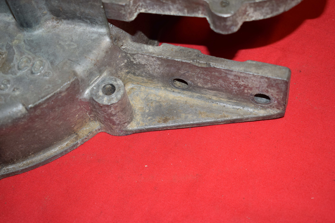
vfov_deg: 23.8
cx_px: 168
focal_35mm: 57
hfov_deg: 35.0
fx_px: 531
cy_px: 112
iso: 640
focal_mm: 38
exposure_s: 1/125
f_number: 5
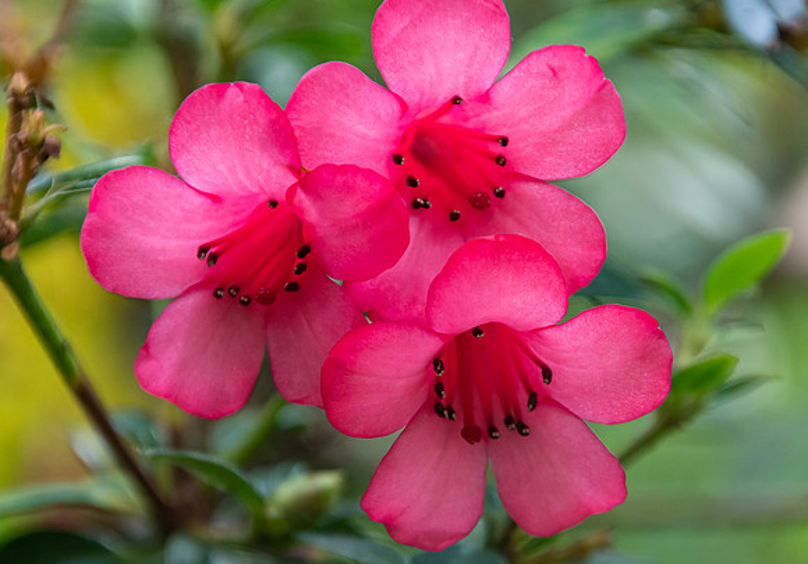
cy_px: 336
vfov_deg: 2.9
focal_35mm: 498
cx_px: 404
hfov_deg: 4.1
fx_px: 11333
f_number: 6.3
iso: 800
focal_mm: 270
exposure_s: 1/250
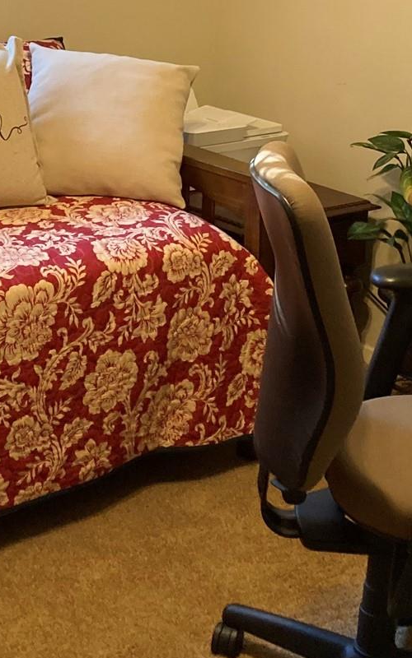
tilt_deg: -12.5
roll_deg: -3.1
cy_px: 118
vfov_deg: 26.6
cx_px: 202
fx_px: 1365
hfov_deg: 17.2
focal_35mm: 76
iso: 160
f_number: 1.8
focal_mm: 3.99
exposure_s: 1/60
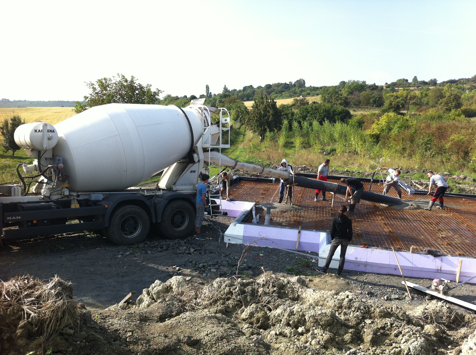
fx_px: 481
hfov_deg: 52.7
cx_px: 238
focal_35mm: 35
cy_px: 178
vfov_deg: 40.6
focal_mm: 3.85
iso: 80
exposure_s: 1/716
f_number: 2.8
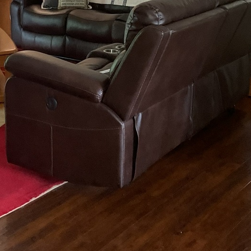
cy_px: 6
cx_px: 96
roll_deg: -1.4
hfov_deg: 24.6
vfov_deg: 23.7
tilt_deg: -8.9
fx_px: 574
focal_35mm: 70
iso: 160
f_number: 1.8
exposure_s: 1/60
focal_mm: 3
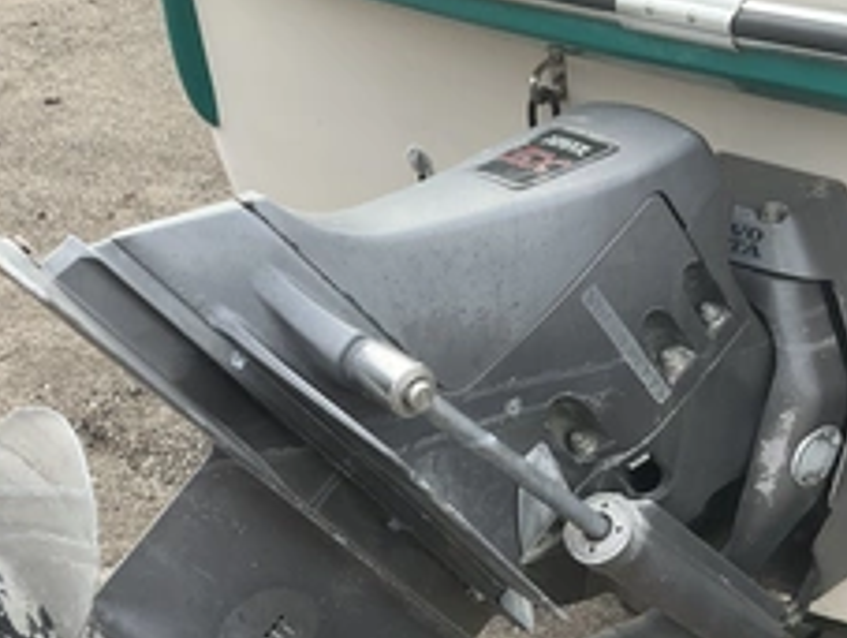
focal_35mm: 51
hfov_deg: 37.3
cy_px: 511
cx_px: 332
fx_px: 1250
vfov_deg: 28.0
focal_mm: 3
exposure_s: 1/303
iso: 25
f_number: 1.8
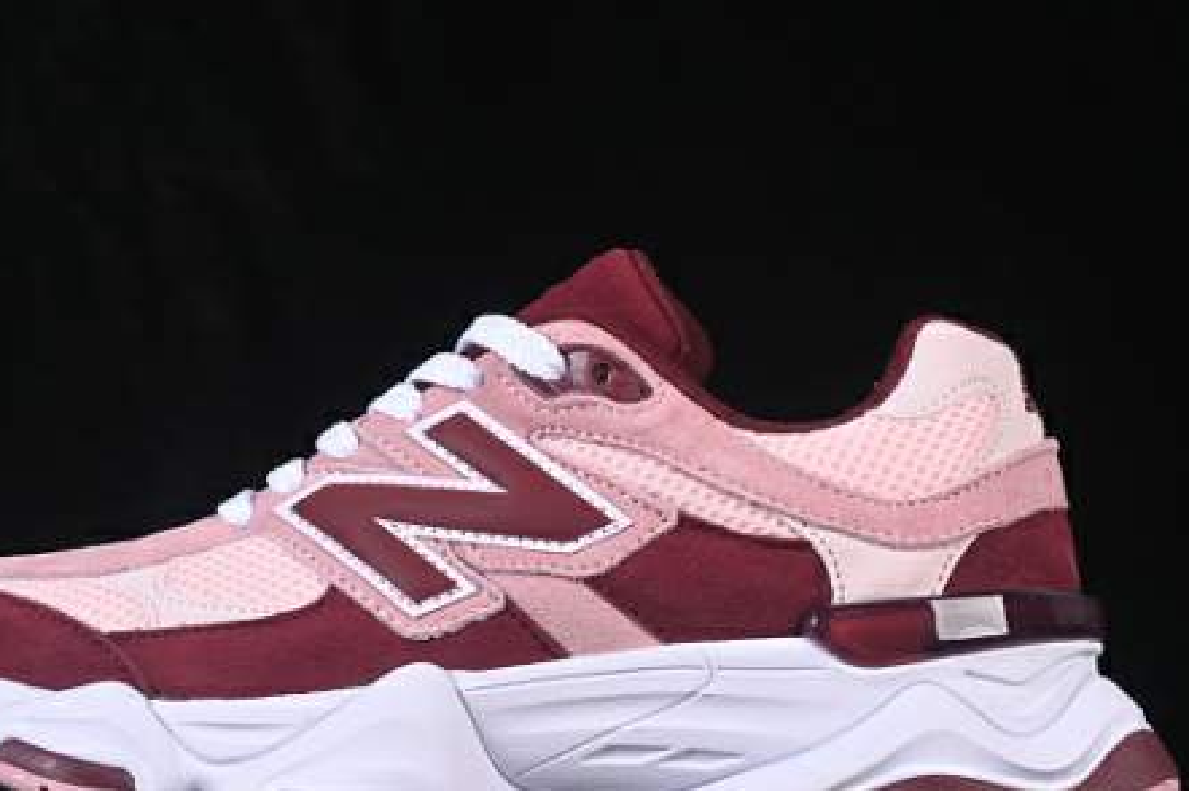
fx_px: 4092
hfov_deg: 16.5
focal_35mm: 124
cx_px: 522
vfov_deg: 11.0
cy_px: 457
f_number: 8
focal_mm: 50
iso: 160
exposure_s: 1/80
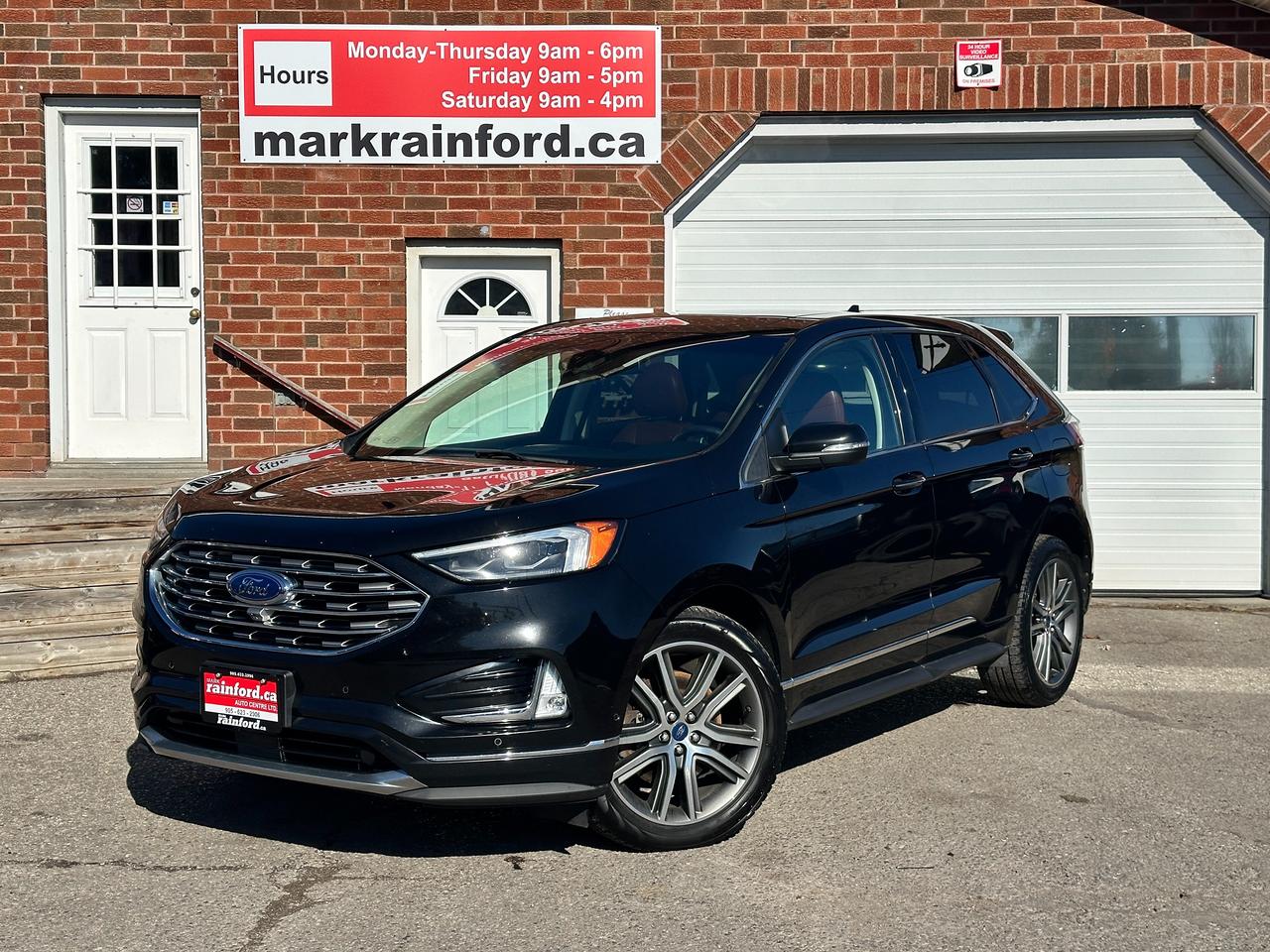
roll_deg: +0.0
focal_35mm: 48
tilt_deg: -1.8
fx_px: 1761
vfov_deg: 30.3
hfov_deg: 39.7
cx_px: 635
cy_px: 476
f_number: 1.78
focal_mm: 6.86
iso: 64
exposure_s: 1/7092
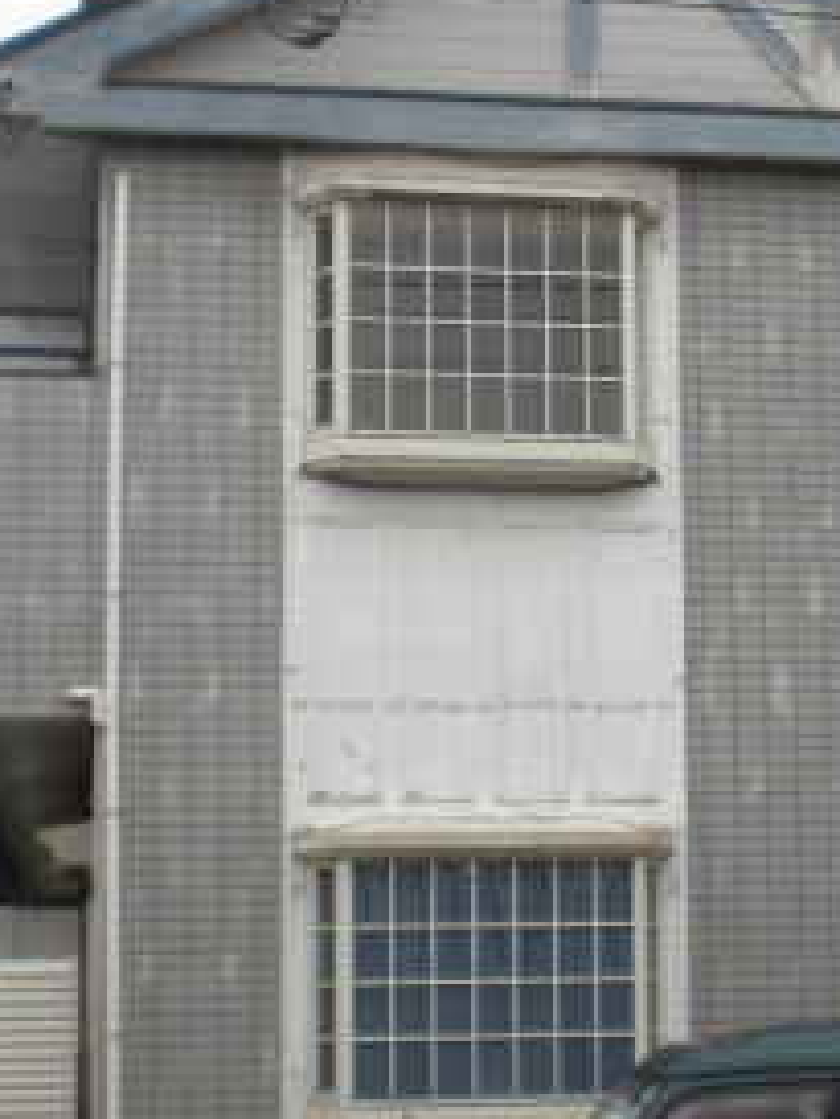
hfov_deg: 16.2
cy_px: 529
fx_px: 2877
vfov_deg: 22.0
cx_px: 897
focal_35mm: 89
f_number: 3.1
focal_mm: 6.3
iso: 64
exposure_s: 1/160
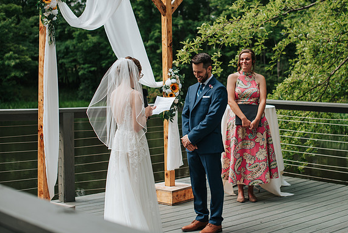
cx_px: 200
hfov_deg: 33.8
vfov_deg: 23.0
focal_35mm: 59
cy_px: 98
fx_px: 571
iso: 100
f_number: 2.8
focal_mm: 50
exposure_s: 1/800
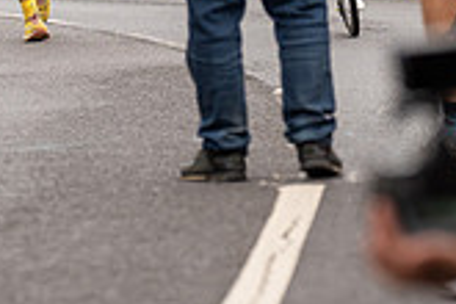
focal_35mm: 370
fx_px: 4686
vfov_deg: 3.7
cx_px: 75
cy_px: -170
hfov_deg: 5.6
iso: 320
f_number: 3.5
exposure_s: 1/1000
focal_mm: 103
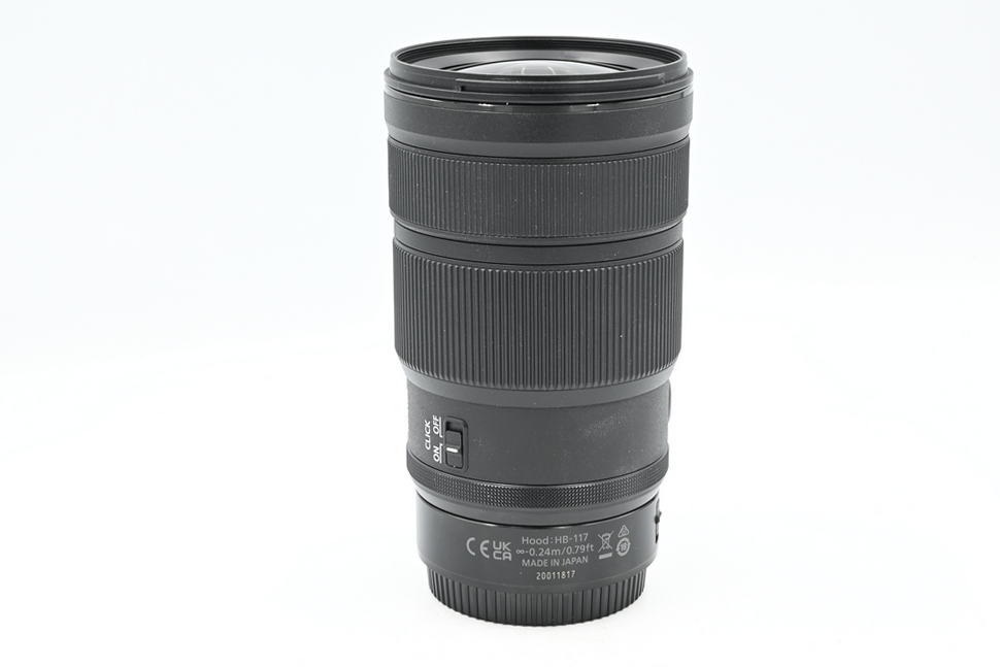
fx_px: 1833
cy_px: 334
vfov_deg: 20.6
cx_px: 500
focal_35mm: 66
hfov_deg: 30.5
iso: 200
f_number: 14
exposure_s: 1/13
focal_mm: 66
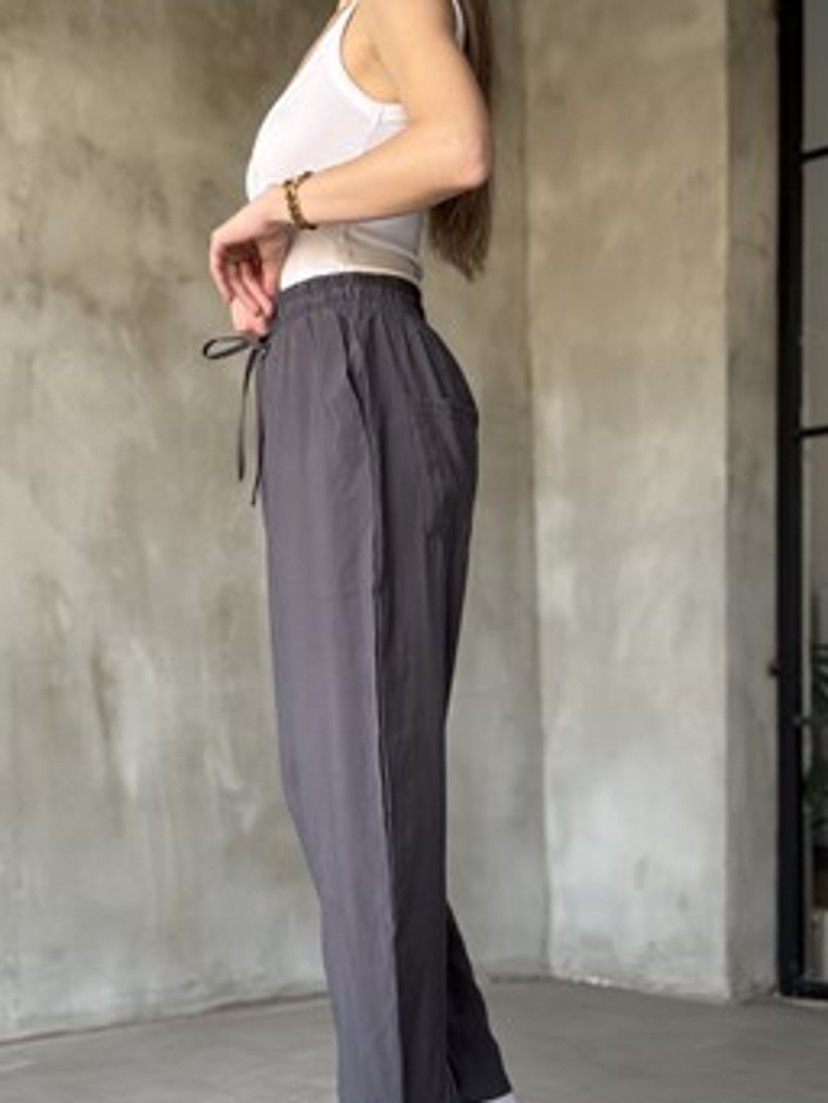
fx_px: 1912
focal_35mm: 60
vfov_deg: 32.1
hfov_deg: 24.4
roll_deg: -0.4
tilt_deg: +1.5
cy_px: 647
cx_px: 359
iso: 125
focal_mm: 6.76
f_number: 1.78
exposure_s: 1/60
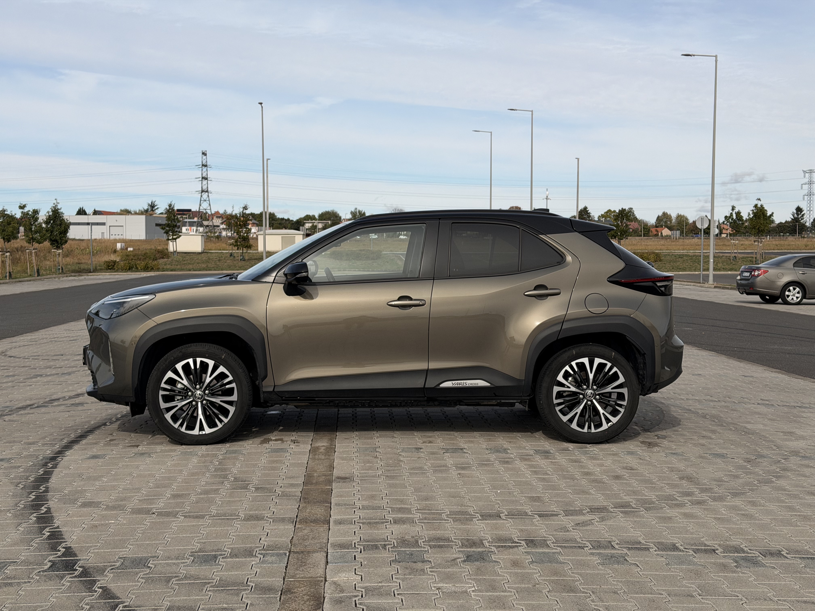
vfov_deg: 30.3
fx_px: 1130
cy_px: 306
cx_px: 408
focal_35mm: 48
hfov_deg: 39.7
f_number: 1.78
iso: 64
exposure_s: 1/5587
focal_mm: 6.76
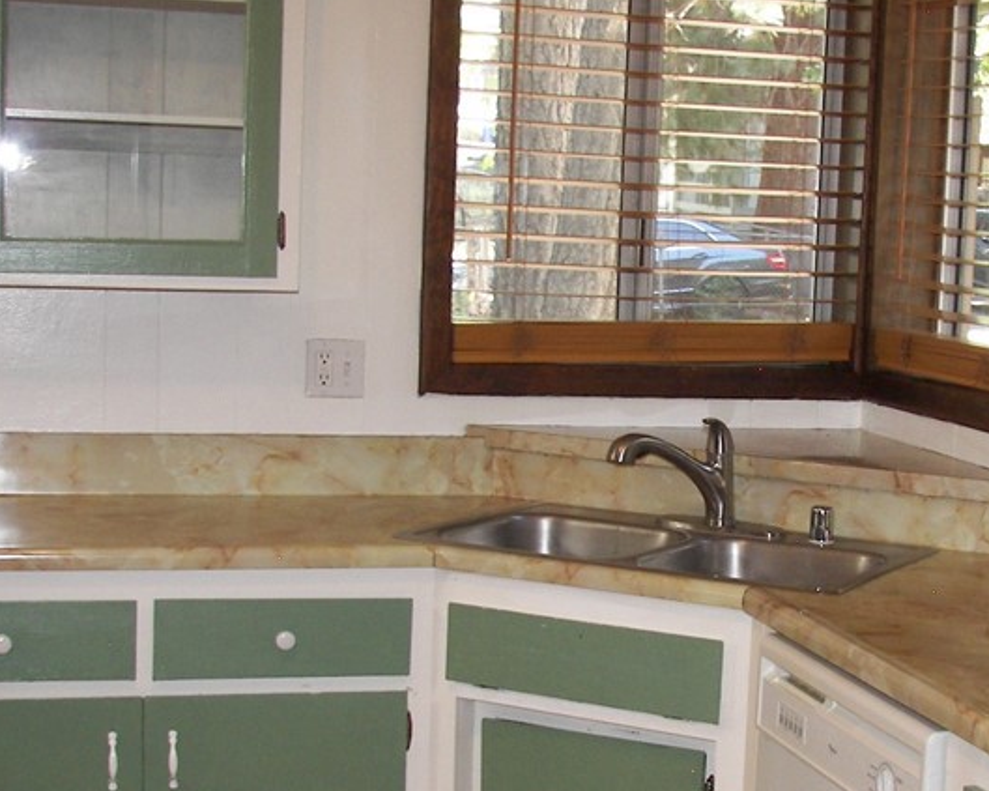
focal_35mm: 68
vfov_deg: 22.3
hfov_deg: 27.8
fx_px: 1990
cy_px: 567
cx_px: 647
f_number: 2.8
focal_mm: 6
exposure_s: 1/30
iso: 100
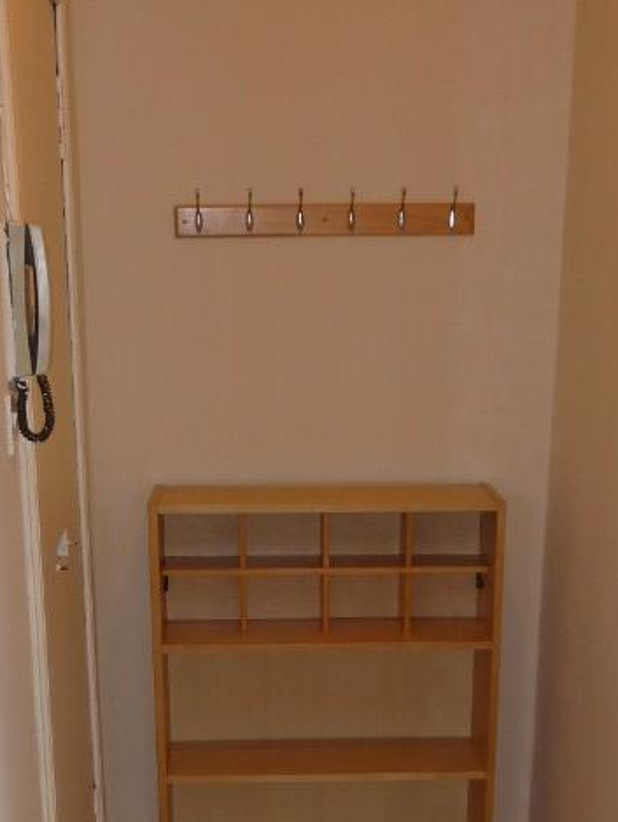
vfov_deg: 29.7
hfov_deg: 24.0
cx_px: 294
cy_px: 808
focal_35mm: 61
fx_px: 1451
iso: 100
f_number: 3.3
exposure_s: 1/30
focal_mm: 4.7
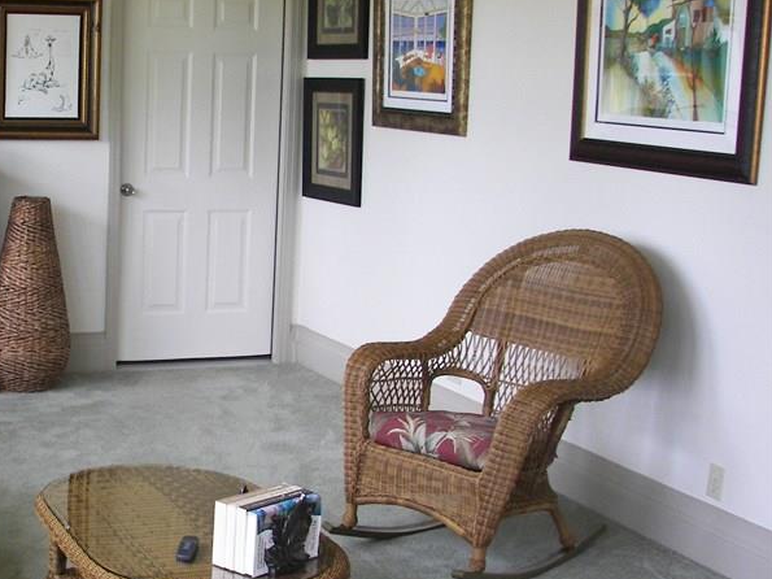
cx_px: 112
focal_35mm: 62
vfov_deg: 23.6
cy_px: 349
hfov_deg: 30.1
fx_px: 1382
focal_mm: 6
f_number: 2.8
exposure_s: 1/40
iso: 100
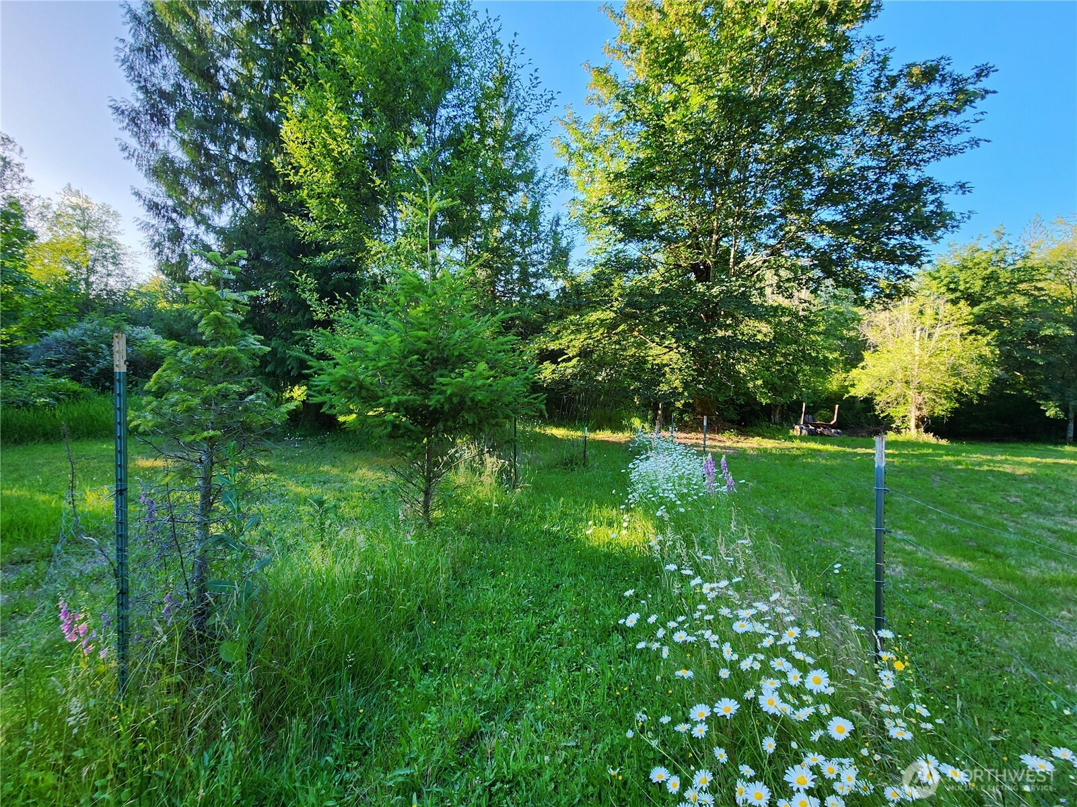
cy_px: 404
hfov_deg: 106.2
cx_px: 538
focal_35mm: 13
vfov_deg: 89.9
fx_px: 404
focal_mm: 2.2
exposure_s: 1/129
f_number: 2.2
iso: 50
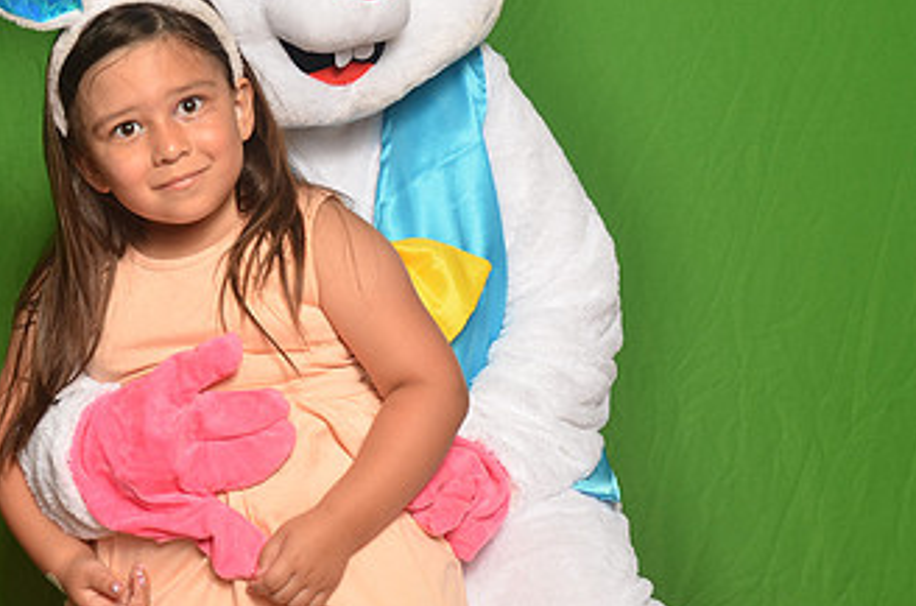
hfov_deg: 25.9
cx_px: 159
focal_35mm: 77
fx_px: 1952
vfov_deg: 17.6
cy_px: 346
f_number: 6.3
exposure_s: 1/60
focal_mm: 29
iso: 200
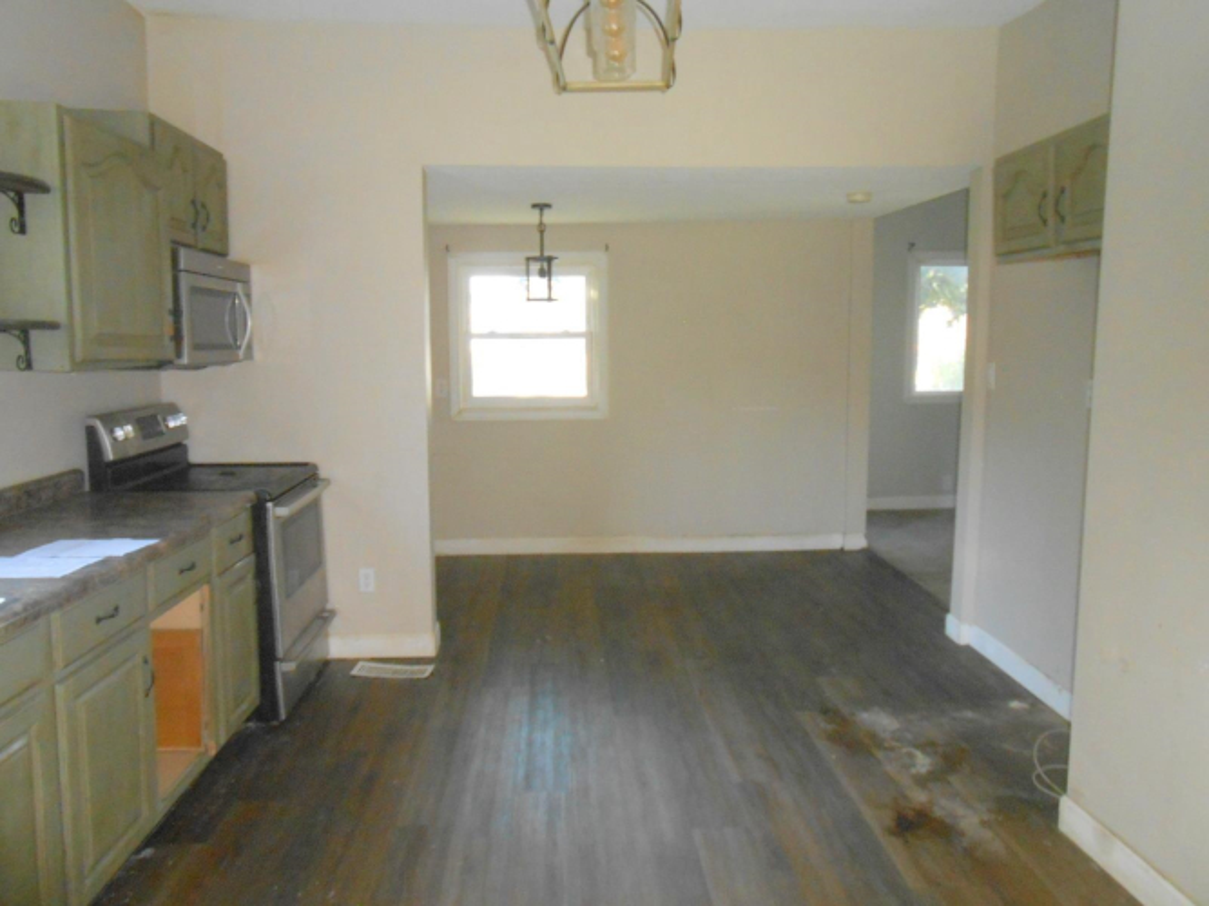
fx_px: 908
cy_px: 453
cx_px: 604
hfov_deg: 67.3
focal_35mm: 26
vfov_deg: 53.0
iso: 320
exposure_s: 1/25
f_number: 3.5
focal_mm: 4.6
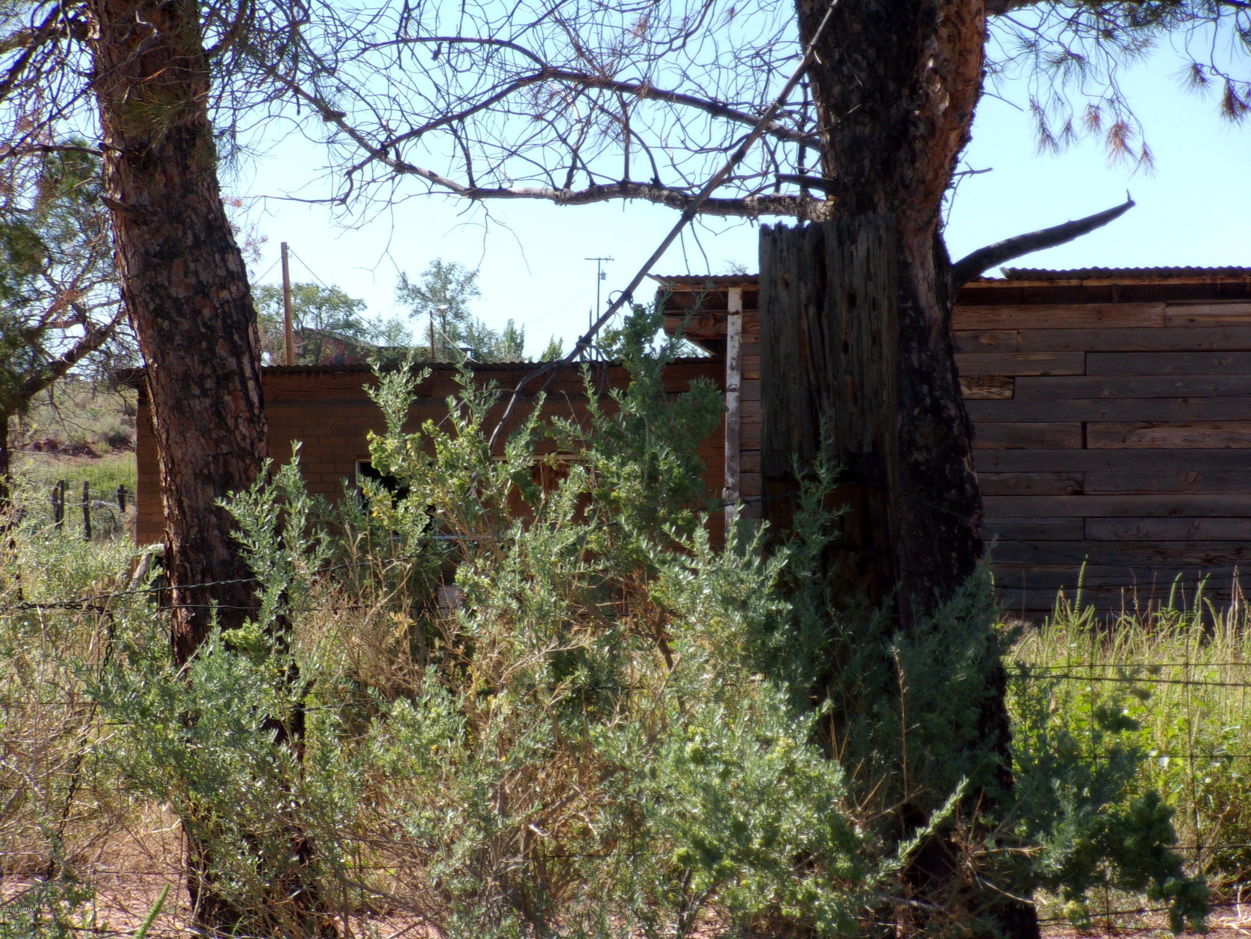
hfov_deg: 17.1
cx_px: 626
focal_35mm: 115
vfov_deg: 12.9
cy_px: 470
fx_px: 4156
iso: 80
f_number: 6.2
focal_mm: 20.6
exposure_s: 1/240
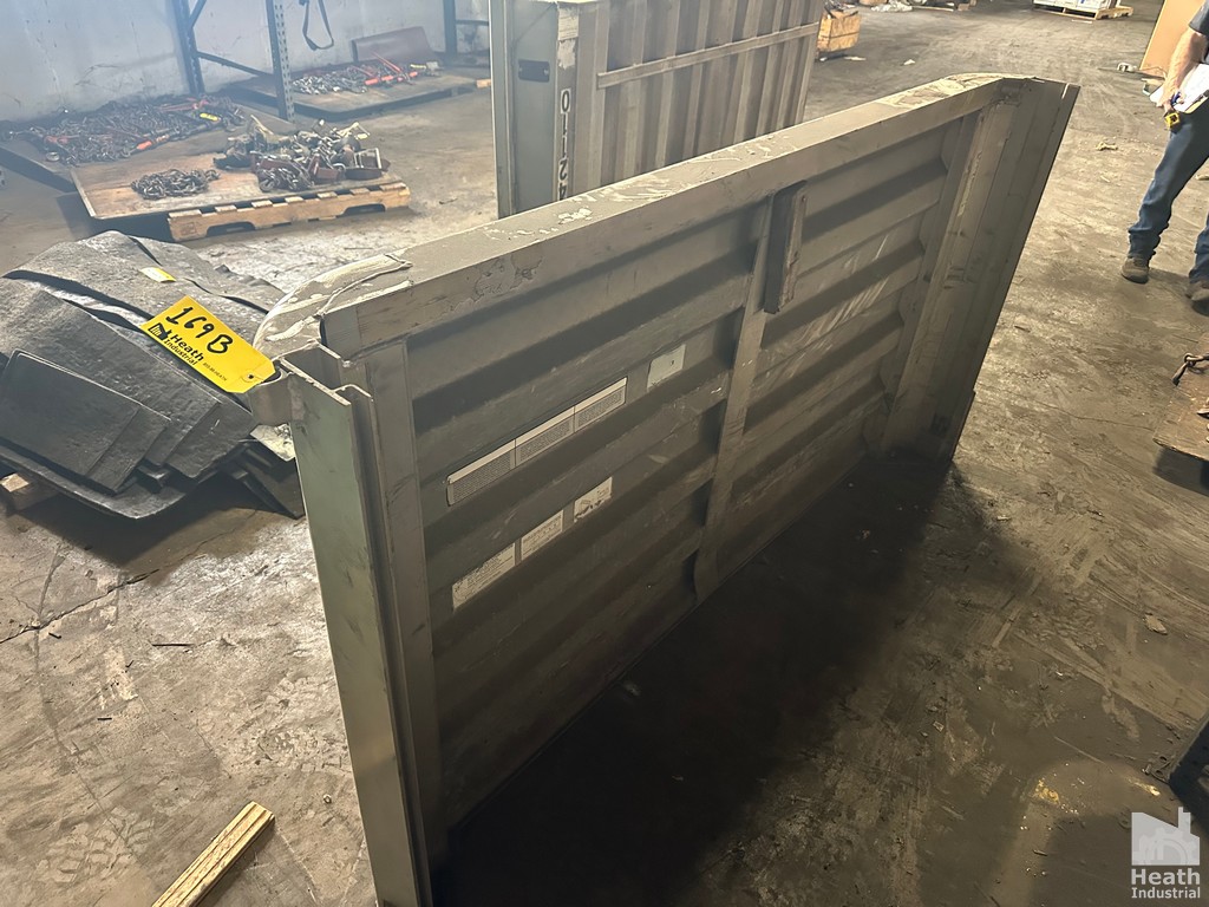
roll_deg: -5.5
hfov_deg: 71.6
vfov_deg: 56.8
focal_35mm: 24
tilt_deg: -35.1
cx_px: 604
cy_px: 454
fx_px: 838
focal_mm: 6.86
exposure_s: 1/60
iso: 800
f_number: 1.78
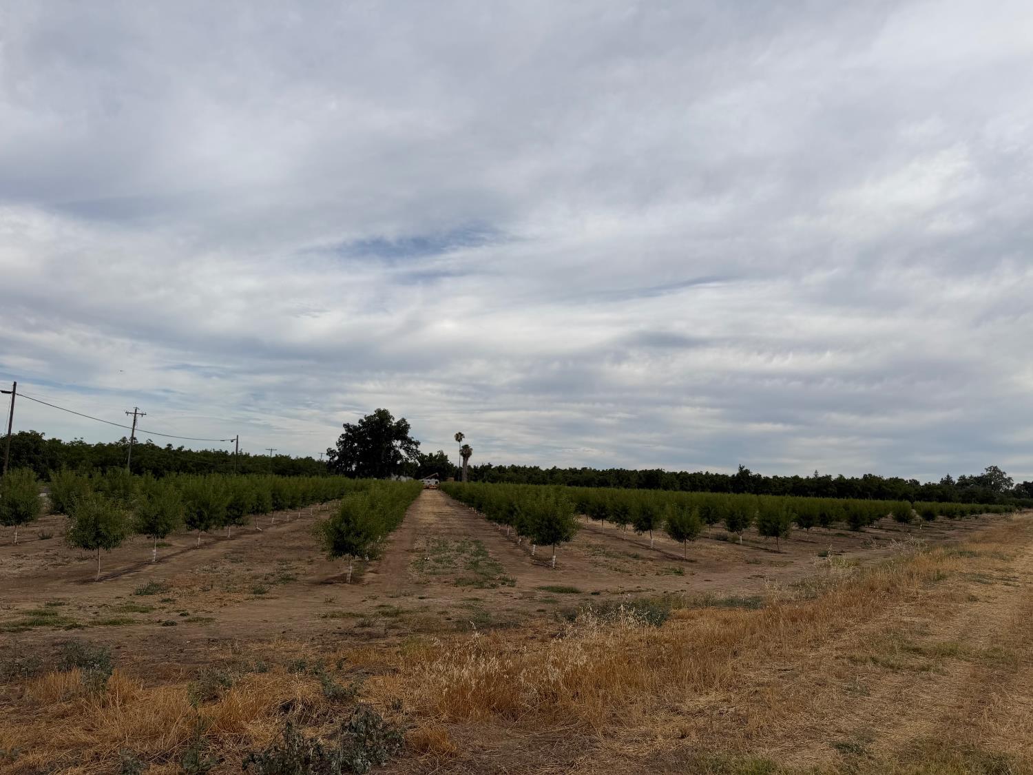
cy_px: 388
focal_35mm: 24
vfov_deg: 56.8
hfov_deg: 71.6
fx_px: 716
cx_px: 516
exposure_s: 1/6711
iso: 80
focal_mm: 6.76
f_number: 1.78
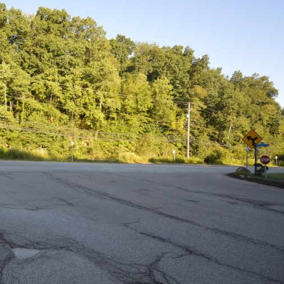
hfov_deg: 61.5
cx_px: 73
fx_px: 223
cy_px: 140
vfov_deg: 65.0
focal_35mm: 24
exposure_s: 1/125
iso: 125
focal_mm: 12
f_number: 5.6
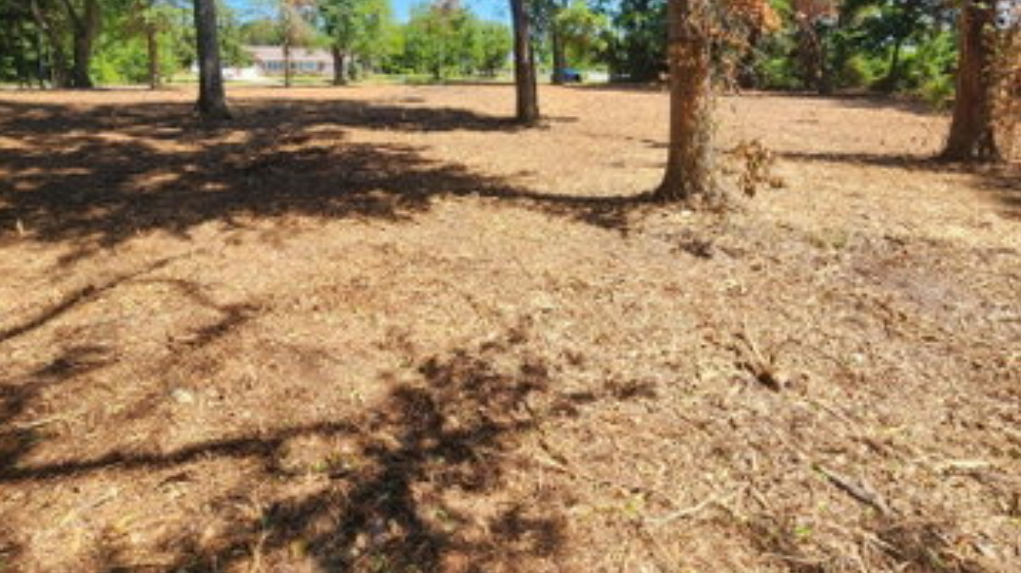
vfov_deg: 55.6
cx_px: 510
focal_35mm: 19
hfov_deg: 89.6
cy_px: 145
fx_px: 514
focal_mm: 2.2
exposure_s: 1/699
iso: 50
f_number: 2.2
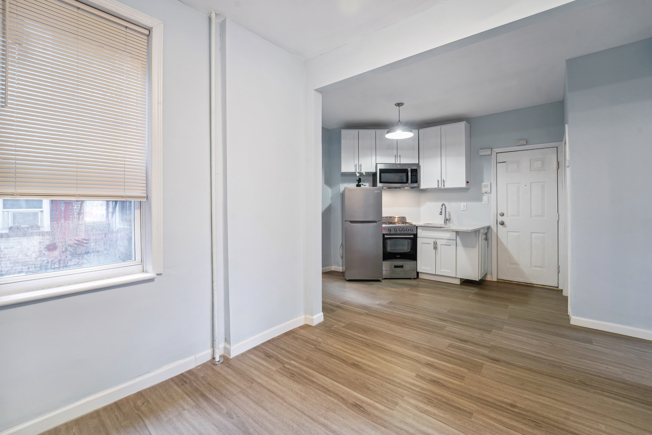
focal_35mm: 14
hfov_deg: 104.3
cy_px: 218
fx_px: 254
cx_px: 326
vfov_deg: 81.2
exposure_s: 1/4
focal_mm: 14
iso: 250
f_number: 9
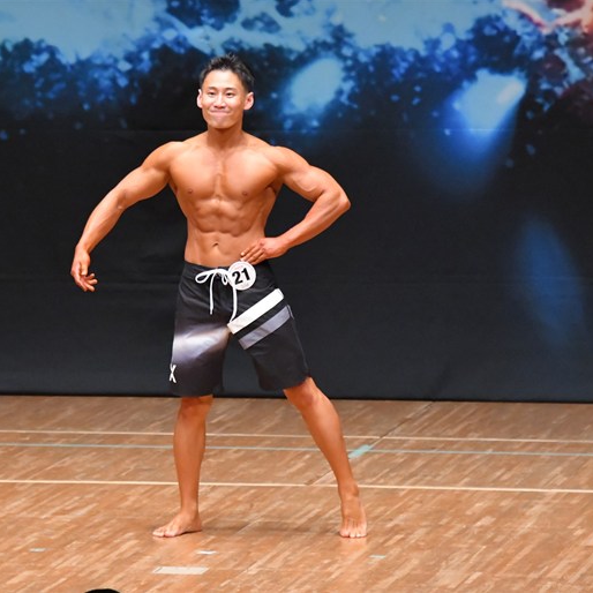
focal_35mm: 346
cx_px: 205
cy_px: 296
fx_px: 6706
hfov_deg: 5.1
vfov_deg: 5.1
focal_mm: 180
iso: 8000
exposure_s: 1/400
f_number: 5.6
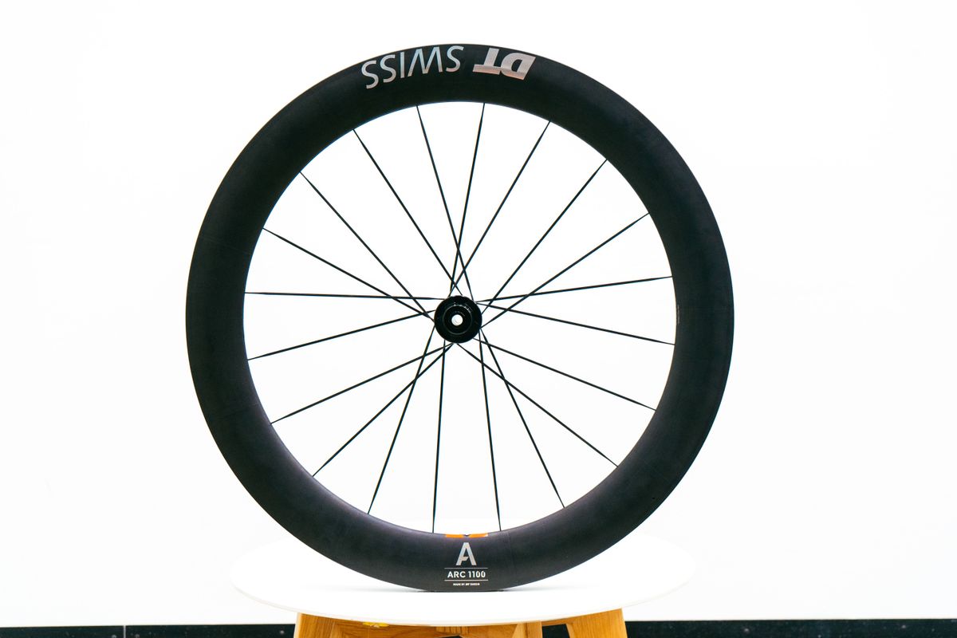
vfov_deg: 29.9
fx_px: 1196
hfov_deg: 43.6
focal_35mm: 45
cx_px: 478
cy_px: 319
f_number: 7.1
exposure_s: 1/125
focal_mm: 45
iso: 2500
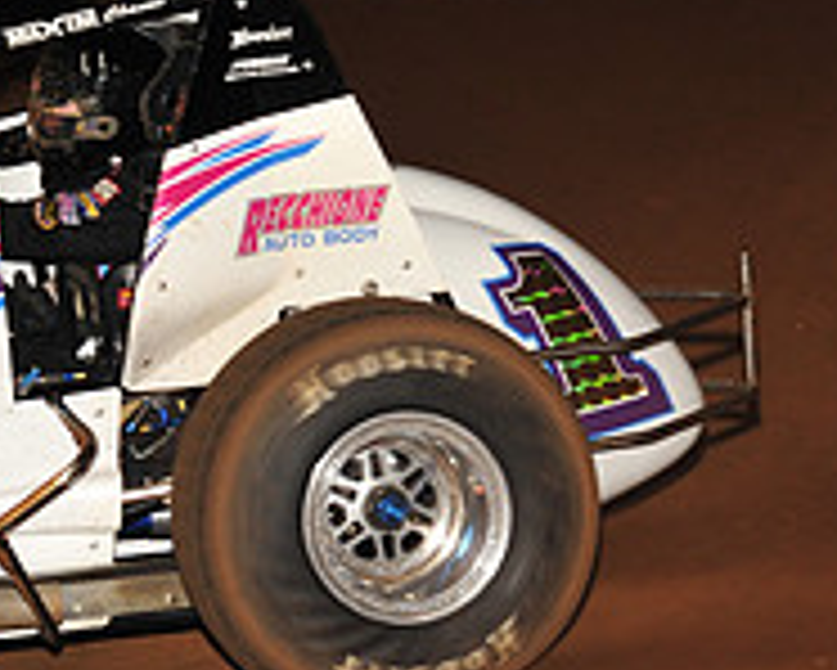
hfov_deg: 7.6
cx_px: -238
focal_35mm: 251
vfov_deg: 6.2
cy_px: 117
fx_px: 6221
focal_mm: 86
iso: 1000
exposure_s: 1/320
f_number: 8
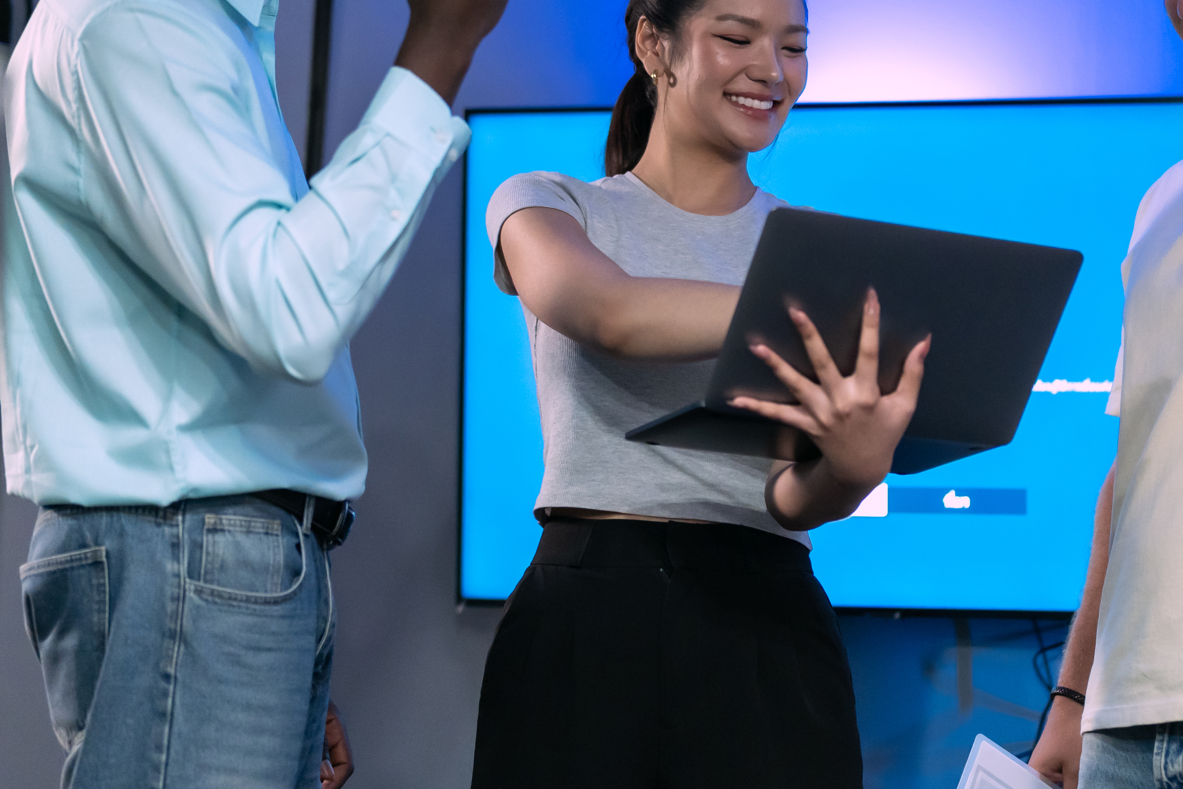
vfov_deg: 13.9
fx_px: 3220
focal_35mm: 98
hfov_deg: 20.8
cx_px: 697
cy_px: 192
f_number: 1.4
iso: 1600
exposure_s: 1/320
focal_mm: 50
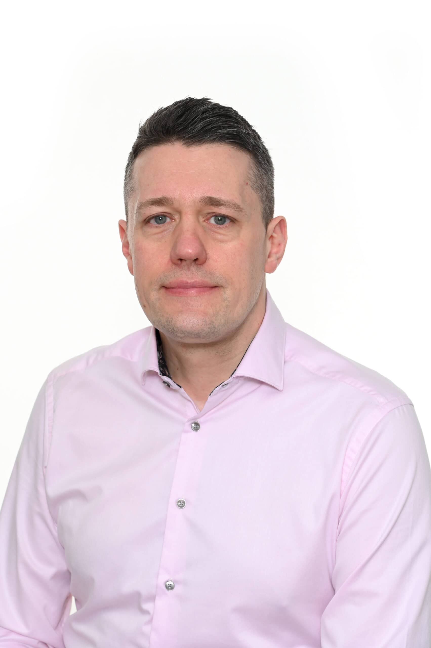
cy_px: 324
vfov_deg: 17.1
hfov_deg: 11.4
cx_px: 216
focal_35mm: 120
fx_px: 2158
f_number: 9
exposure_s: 1/125
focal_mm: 120
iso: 200
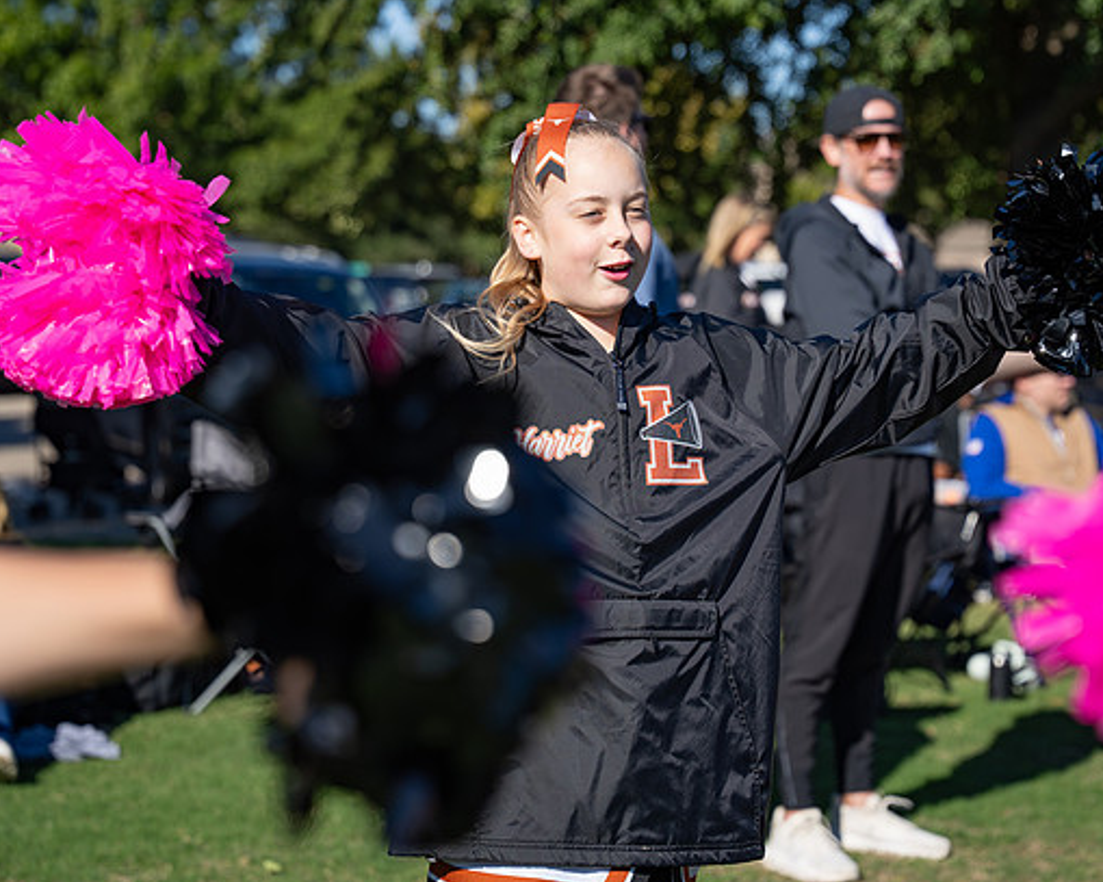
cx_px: 608
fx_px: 2872
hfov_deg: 21.7
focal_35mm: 88
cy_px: 357
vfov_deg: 17.4
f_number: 2.8
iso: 250
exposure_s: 1/4000
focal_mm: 63.8
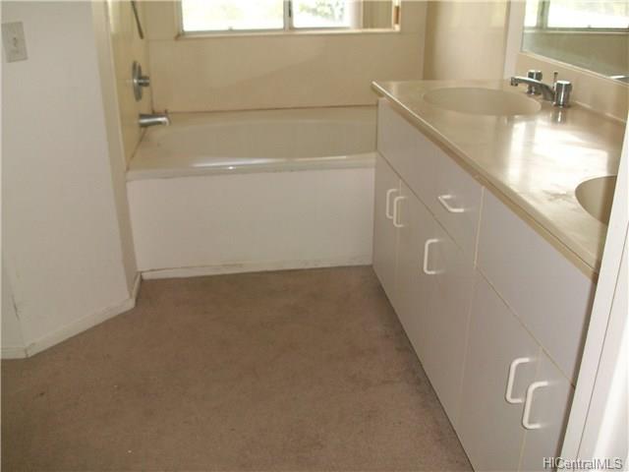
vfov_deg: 41.8
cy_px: 236
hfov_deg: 54.0
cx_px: 314
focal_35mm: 34
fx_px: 618
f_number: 2.8
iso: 64
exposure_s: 1/60
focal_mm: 5.7
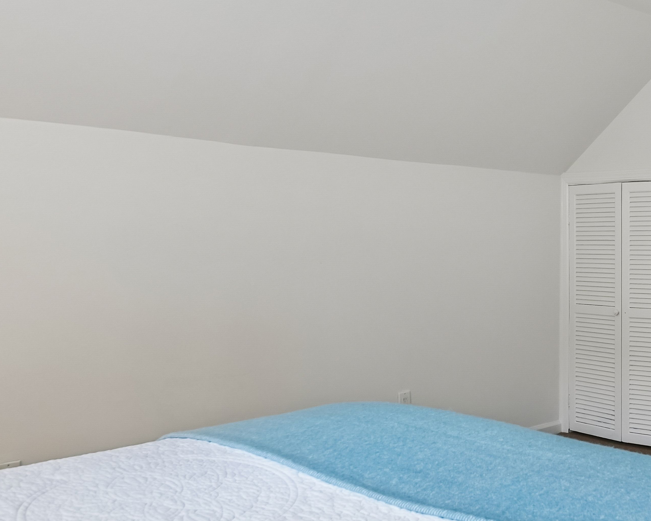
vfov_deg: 36.4
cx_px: 542
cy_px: 235
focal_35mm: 41
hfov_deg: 42.3
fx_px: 790
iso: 400
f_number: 8
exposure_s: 1/8
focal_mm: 16
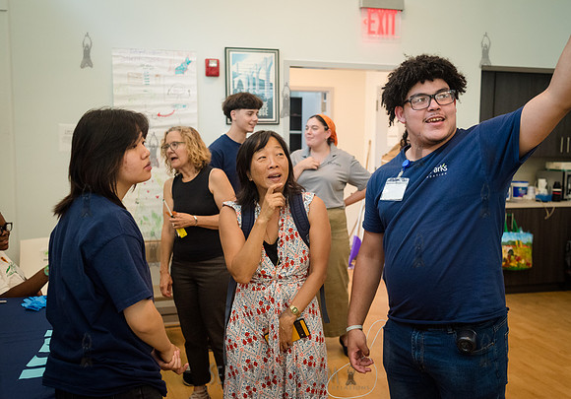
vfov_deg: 37.2
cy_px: 200
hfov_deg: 51.4
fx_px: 593
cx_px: 300
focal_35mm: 37
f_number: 4
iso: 4000
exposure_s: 1/640
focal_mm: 35
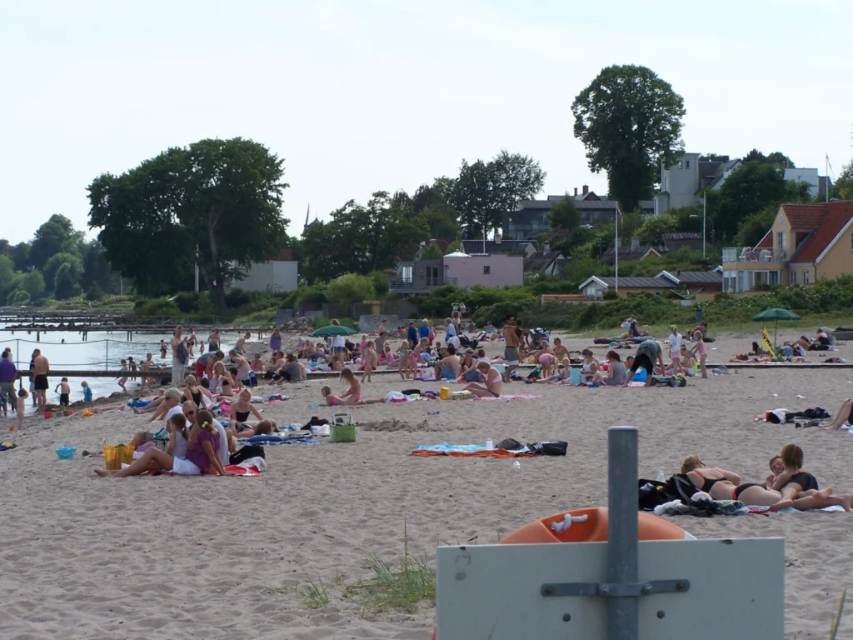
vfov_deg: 12.7
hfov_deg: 16.8
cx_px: 426
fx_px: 2883
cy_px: 320
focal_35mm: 117
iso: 80
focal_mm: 19.4
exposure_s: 1/500
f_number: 4.5
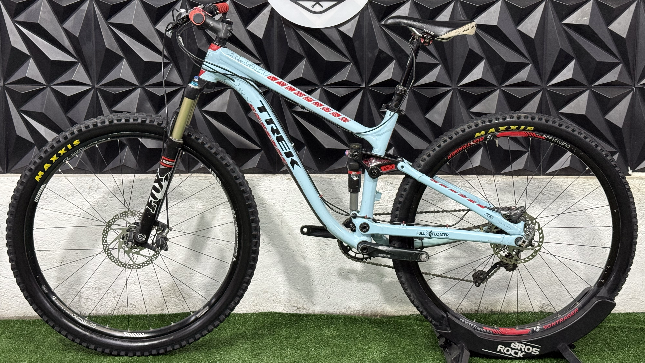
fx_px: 906
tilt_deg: -8.3
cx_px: 320
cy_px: 118
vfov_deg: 22.5
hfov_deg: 39.2
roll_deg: -0.3
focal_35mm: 53
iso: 160
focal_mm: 6.76
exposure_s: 1/60
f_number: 1.78
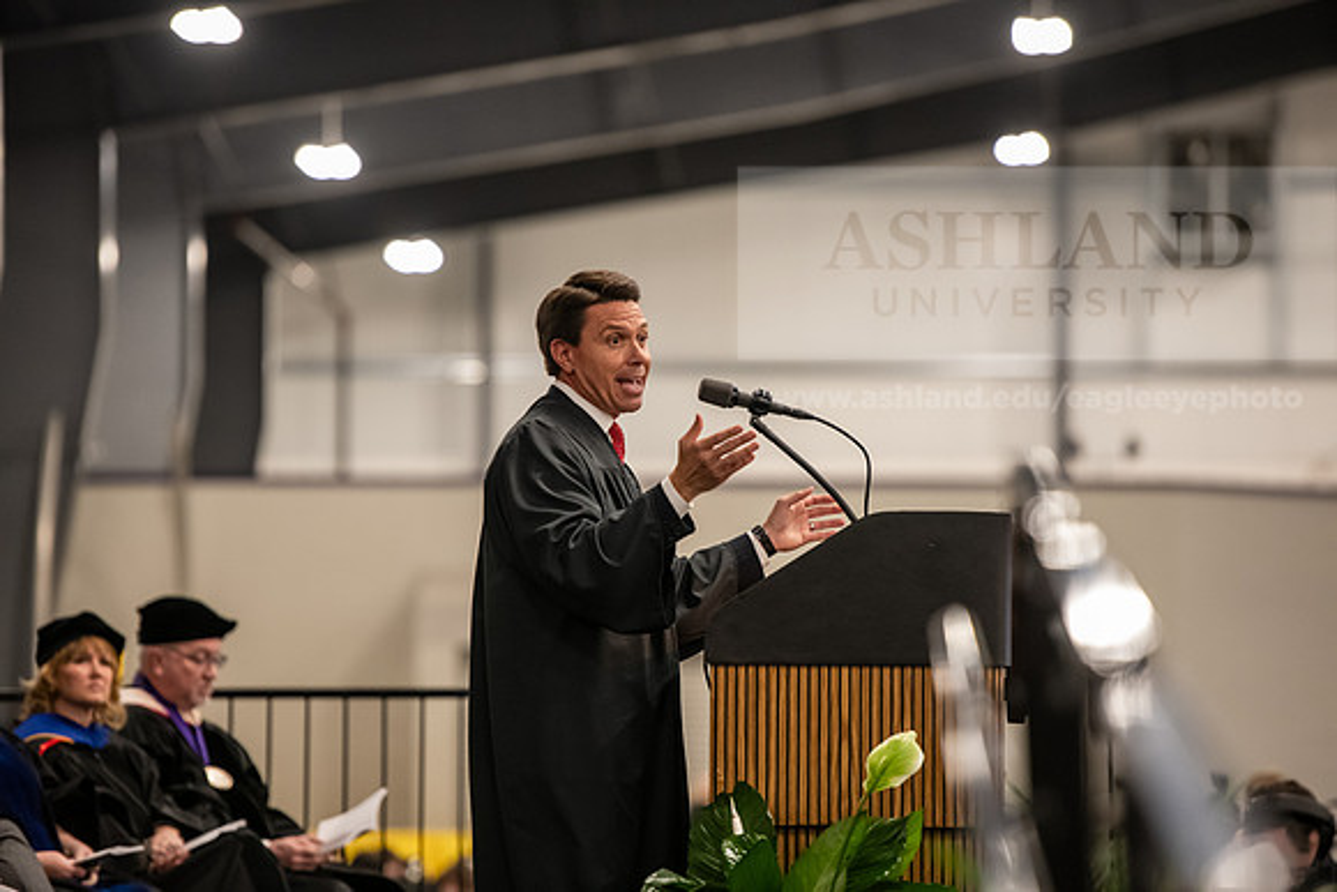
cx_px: 668
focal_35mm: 185
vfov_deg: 7.4
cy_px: 446
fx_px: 6872
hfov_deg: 11.1
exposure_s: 1/200
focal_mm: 185
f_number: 3.2
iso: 3200
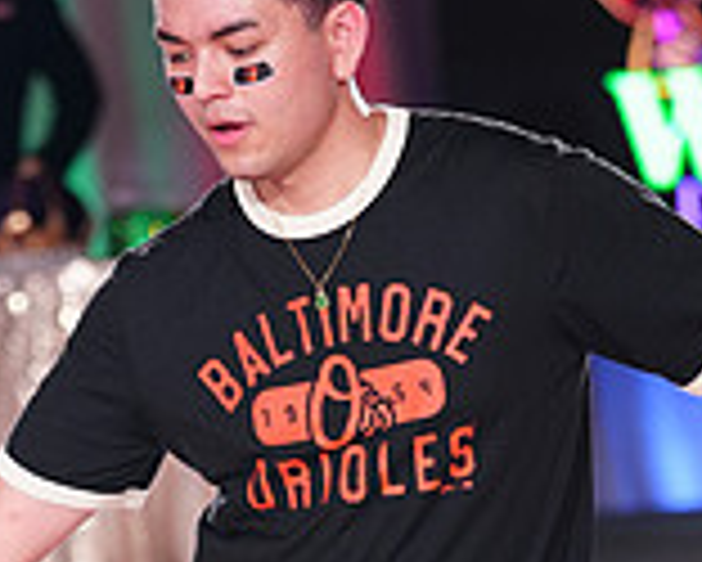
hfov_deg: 5.4
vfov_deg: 4.3
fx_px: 7401
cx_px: 191
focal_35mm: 356
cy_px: 868
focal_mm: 102
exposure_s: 1/500
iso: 2000
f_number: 2.8
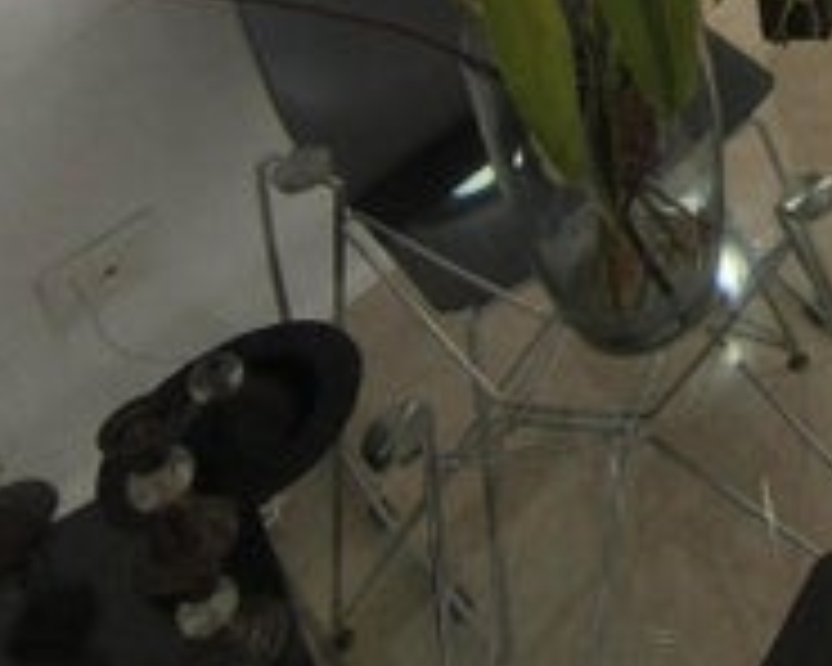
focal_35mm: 54
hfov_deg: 28.7
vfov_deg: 22.7
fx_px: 1330
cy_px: -342
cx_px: 1070
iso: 100
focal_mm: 1.65
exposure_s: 1/99.9
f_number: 2.2
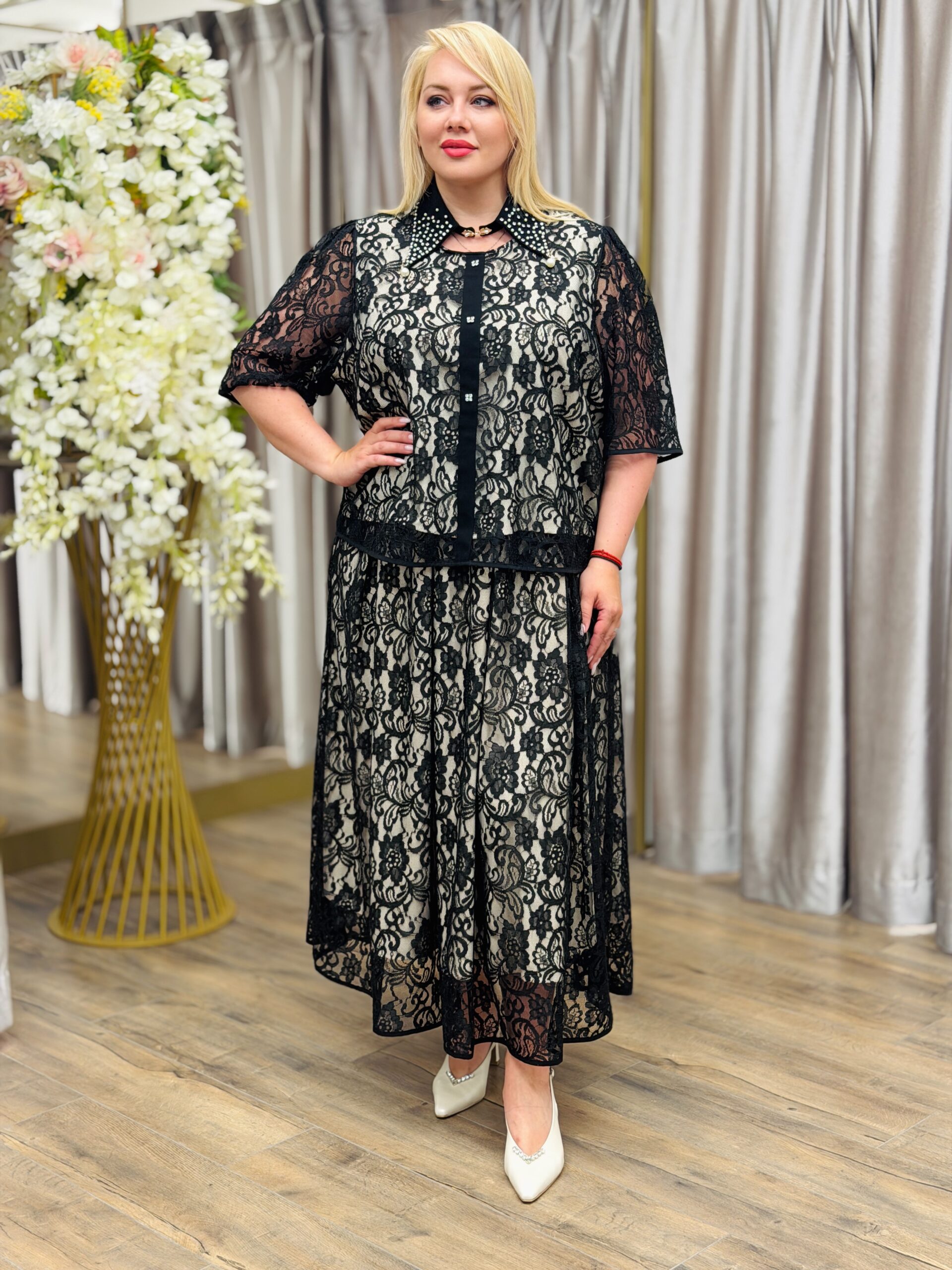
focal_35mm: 48
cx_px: 476
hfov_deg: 30.3
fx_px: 1760
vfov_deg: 39.7
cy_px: 635
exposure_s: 1/100
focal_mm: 6.76
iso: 80
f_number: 1.78
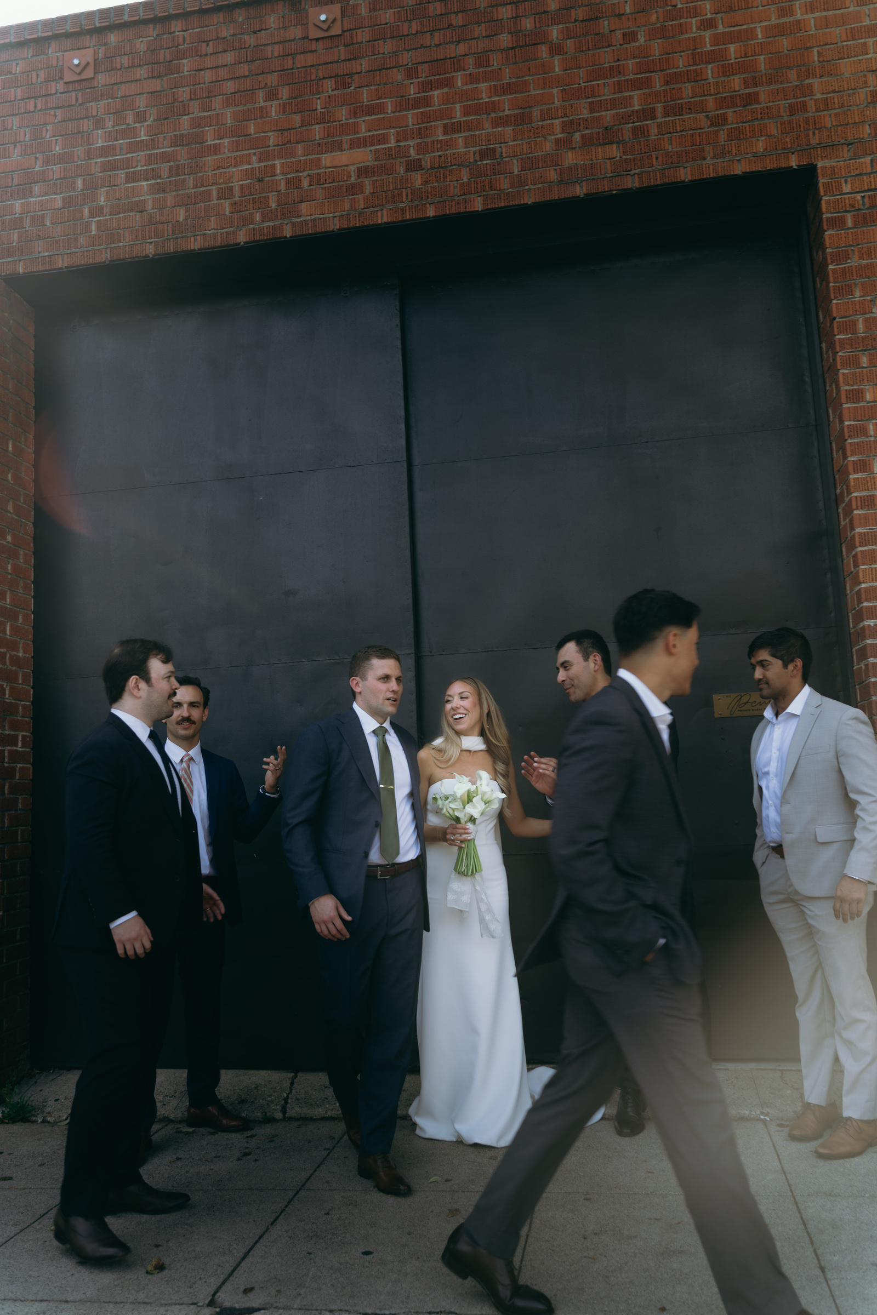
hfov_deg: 46.4
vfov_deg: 65.5
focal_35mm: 28
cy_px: 658
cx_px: 438
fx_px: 1023
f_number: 2.8
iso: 100
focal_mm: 28
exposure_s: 1/160
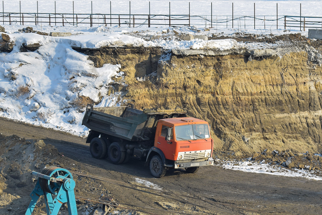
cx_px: 161
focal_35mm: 82
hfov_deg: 24.6
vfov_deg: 16.6
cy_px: 108
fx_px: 738
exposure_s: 1/320
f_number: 5.6
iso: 100
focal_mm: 55
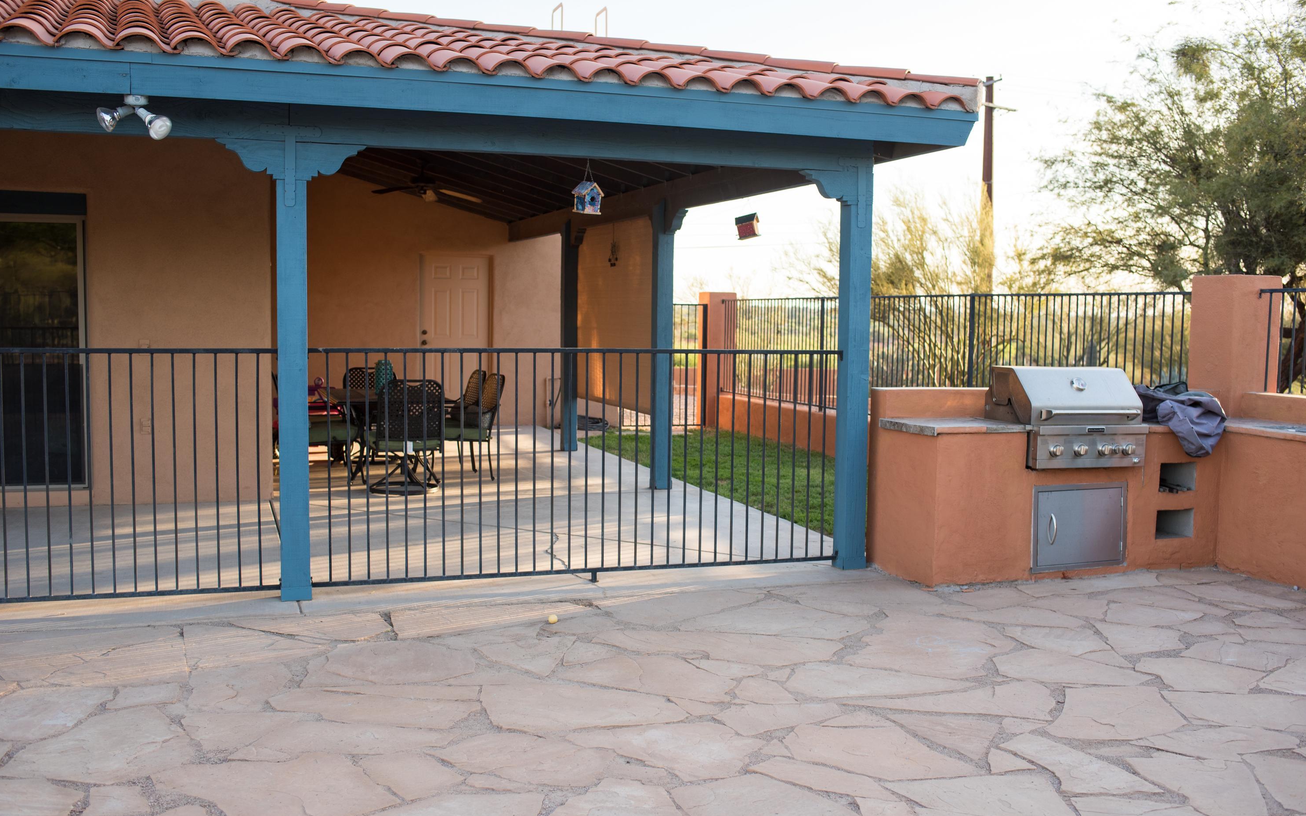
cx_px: 656
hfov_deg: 54.0
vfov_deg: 35.3
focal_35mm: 36
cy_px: 417
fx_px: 1281
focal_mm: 35
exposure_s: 1/320
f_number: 3.5
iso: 160
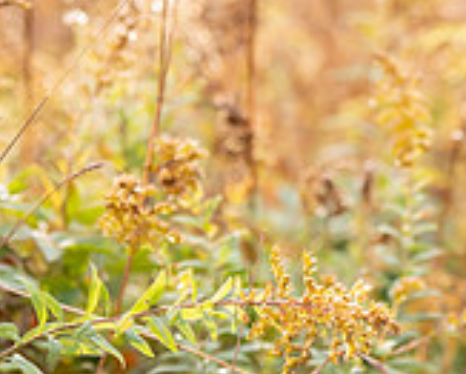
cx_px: 557
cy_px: 186
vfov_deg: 4.0
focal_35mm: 386
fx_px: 5333
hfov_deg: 5.0
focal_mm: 116
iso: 1000
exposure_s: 1/2000
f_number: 2.8
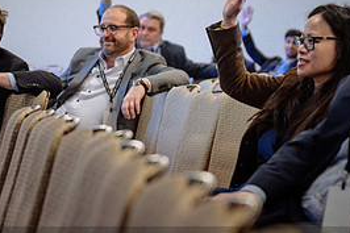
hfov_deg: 9.3
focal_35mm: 221
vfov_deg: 6.2
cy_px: 165
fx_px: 2147
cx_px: 186
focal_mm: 70
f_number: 2.8
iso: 1000
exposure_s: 1/125
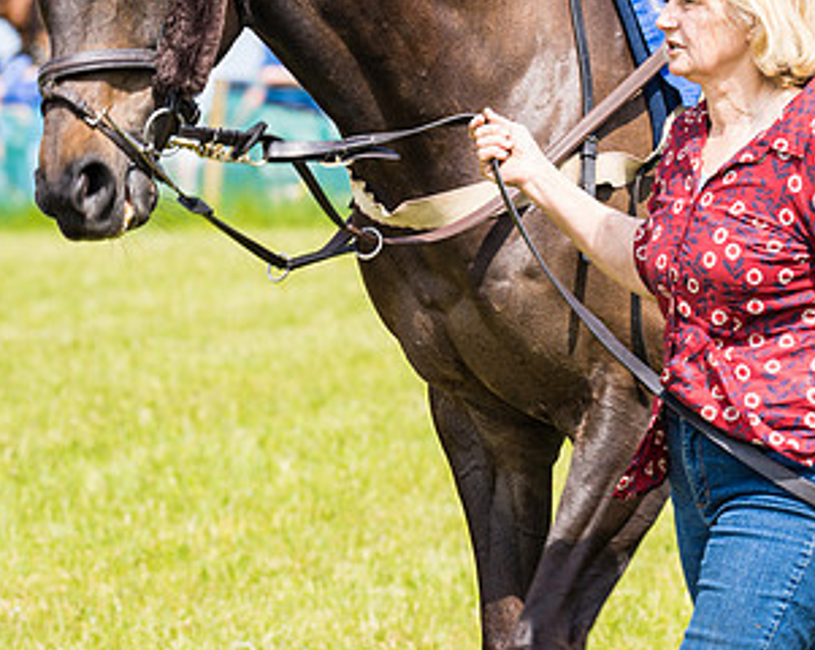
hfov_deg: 6.7
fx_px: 6938
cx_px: 477
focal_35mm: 288
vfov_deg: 5.4
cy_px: 64
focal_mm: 135
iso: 50
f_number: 5
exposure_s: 1/320
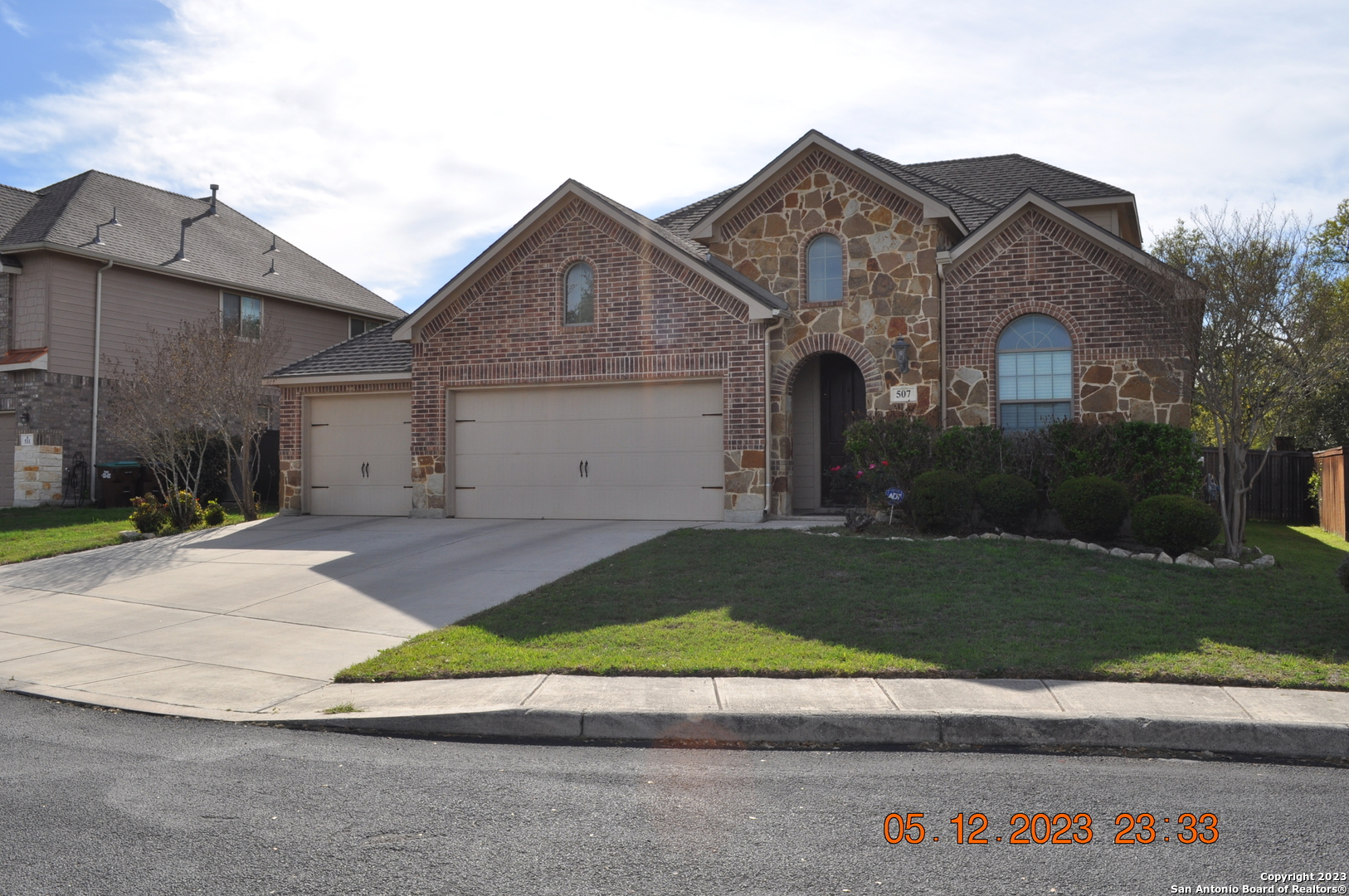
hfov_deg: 57.3
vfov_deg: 39.9
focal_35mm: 33
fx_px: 1235
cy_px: 448
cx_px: 674
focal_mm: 22
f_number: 14
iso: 200
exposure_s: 1/200
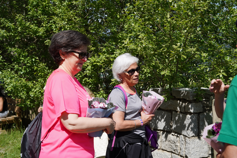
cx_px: 118
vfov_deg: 31.2
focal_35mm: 43
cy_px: 79
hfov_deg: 45.4
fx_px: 283
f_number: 6.3
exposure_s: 1/320
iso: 100
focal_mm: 43
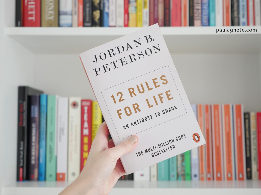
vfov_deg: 27.0
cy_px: 98
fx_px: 407
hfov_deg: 35.5
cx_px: 130
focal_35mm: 54
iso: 200
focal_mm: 27
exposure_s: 1/50
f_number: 2.8
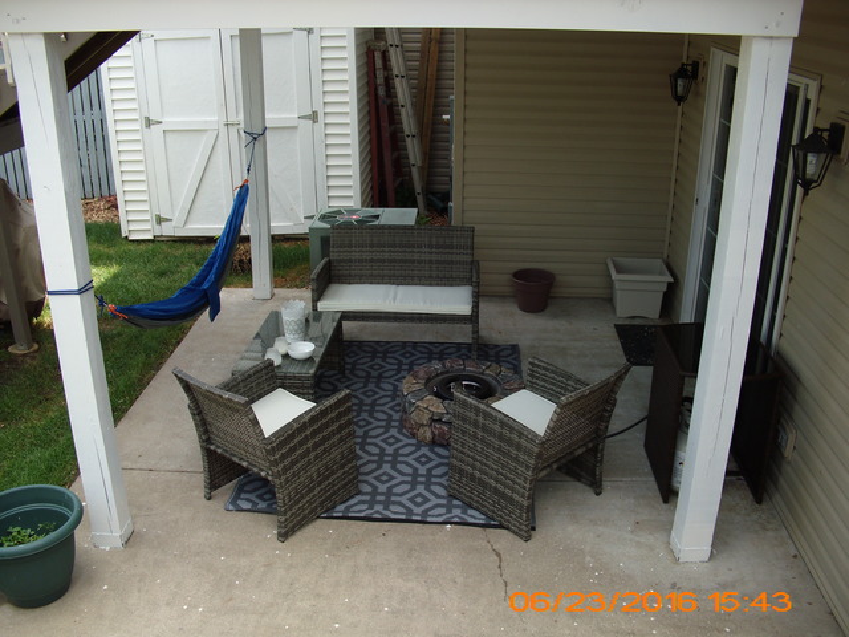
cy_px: 318
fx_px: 883
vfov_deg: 39.7
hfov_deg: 51.4
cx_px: 424
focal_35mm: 36
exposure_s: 1/200
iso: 80
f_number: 3.1
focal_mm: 6.3
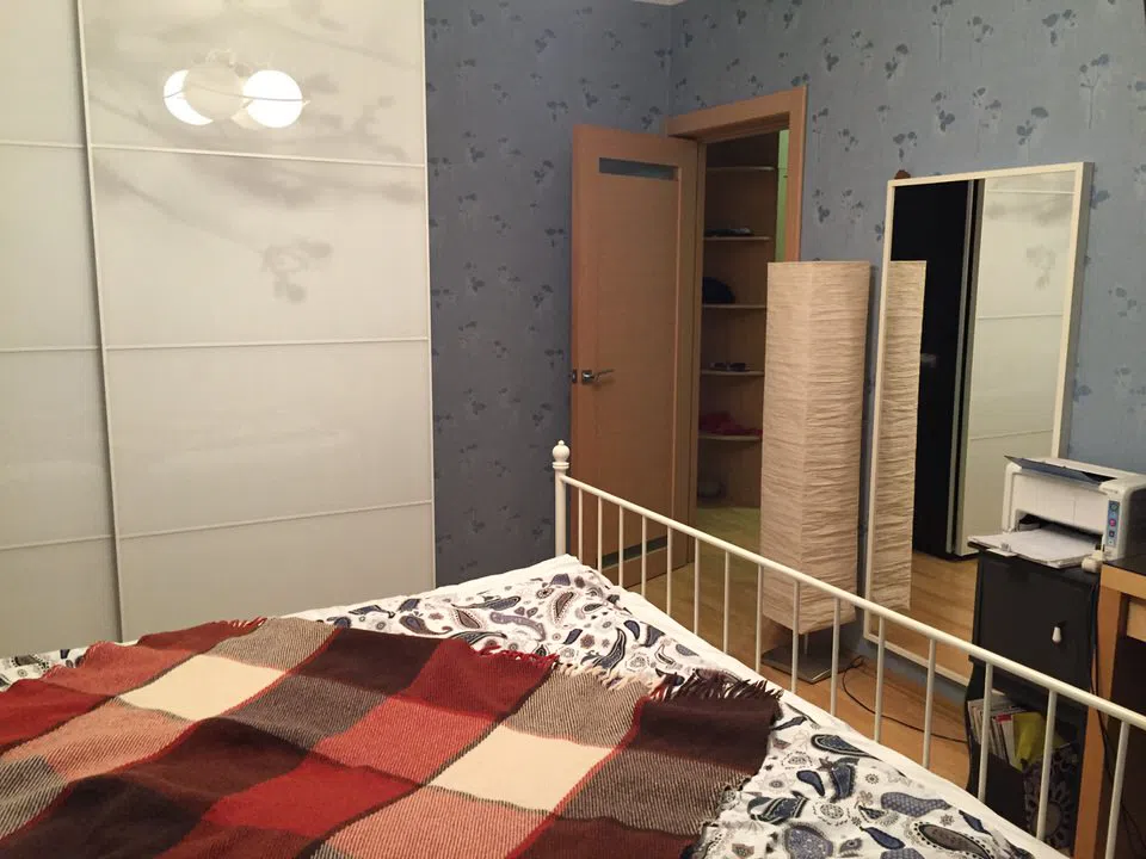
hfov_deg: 61.7
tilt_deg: -9.3
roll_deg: -0.3
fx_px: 960
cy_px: 430
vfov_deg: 48.2
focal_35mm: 29
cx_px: 573
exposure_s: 1/20
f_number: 2.2
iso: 250
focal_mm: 4.15
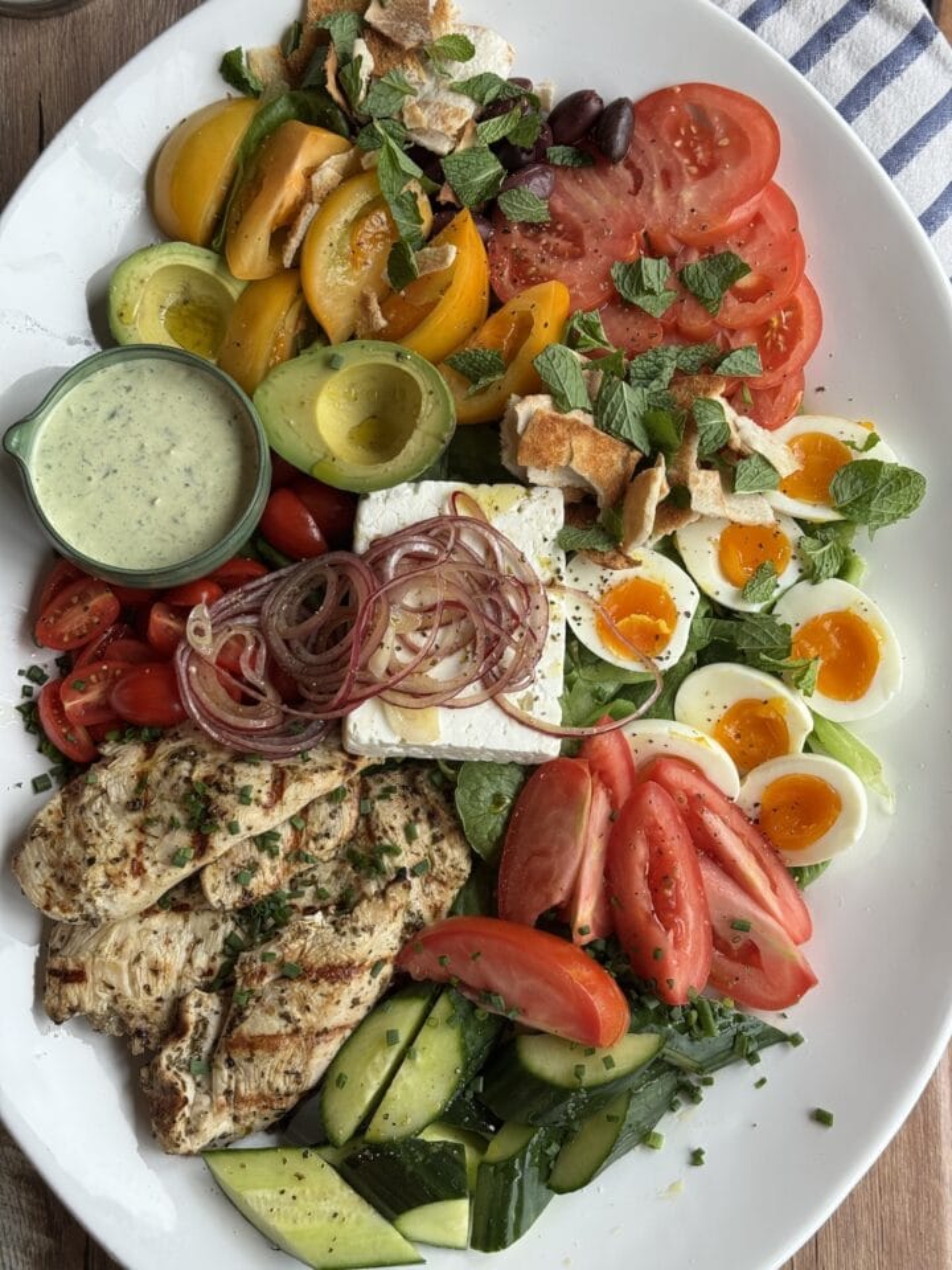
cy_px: 635
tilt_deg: -82.1
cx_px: 476
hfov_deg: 30.3
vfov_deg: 39.7
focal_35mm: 48
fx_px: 1760
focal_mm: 6.76
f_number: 1.78
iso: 100
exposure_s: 1/98
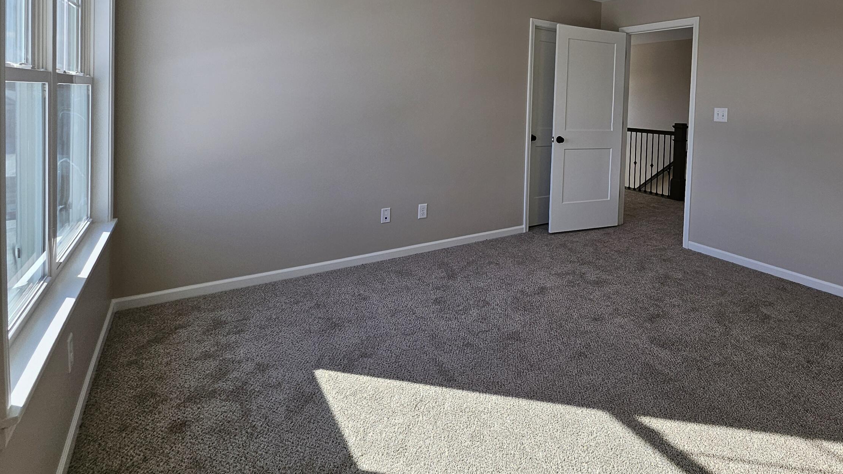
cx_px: 533
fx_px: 425
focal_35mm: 19
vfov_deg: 55.9
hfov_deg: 87.6
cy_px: 127
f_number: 2.2
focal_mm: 1.74
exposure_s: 1/167
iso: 32
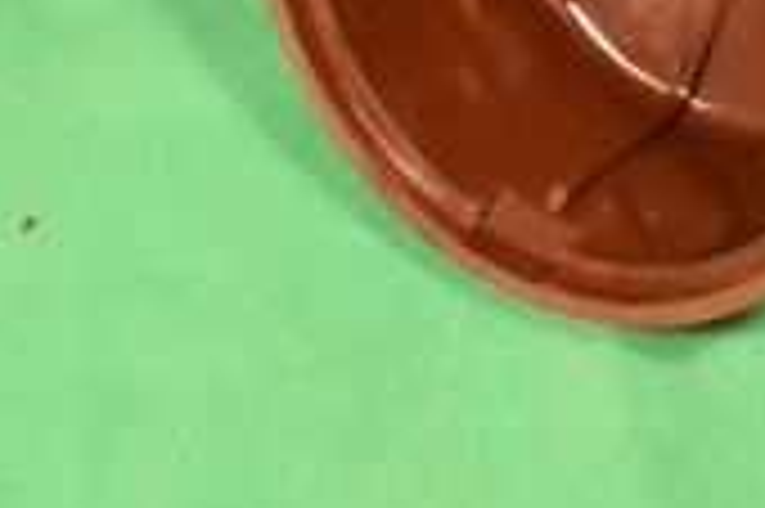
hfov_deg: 11.4
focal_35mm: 180
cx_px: 693
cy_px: -148
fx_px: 3821
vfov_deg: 7.5
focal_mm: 34
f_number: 20
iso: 1400
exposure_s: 1/50
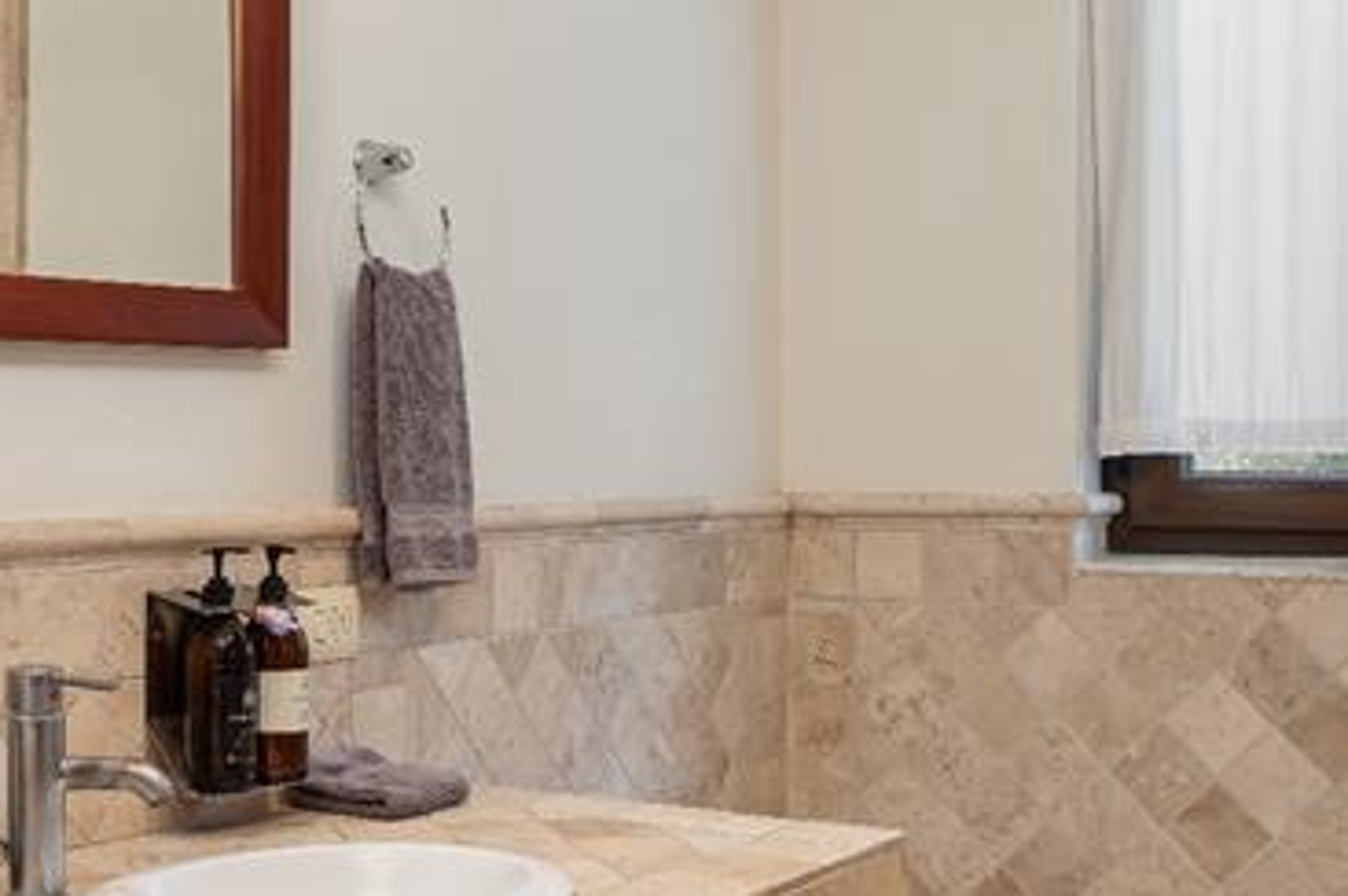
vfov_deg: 24.3
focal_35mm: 56
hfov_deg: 35.2
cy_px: 477
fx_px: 2077
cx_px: 338
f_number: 10
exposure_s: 2.5
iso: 125
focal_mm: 19.9
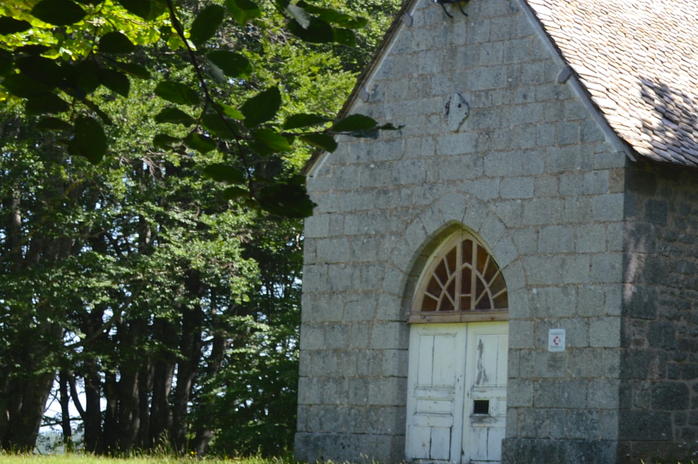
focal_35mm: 113
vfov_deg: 12.1
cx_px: 661
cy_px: 202
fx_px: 2189
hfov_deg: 17.8
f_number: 5.6
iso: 100
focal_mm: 24
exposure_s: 1/125
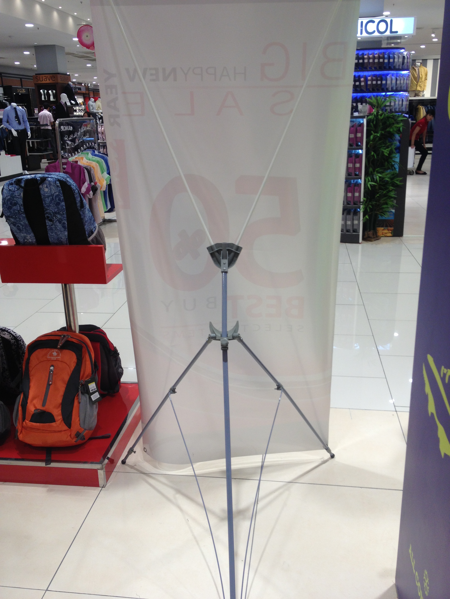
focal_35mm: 35
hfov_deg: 40.7
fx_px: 607
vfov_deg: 52.6
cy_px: 300
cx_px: 225
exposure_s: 1/60
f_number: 2.4
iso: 50
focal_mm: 4.28
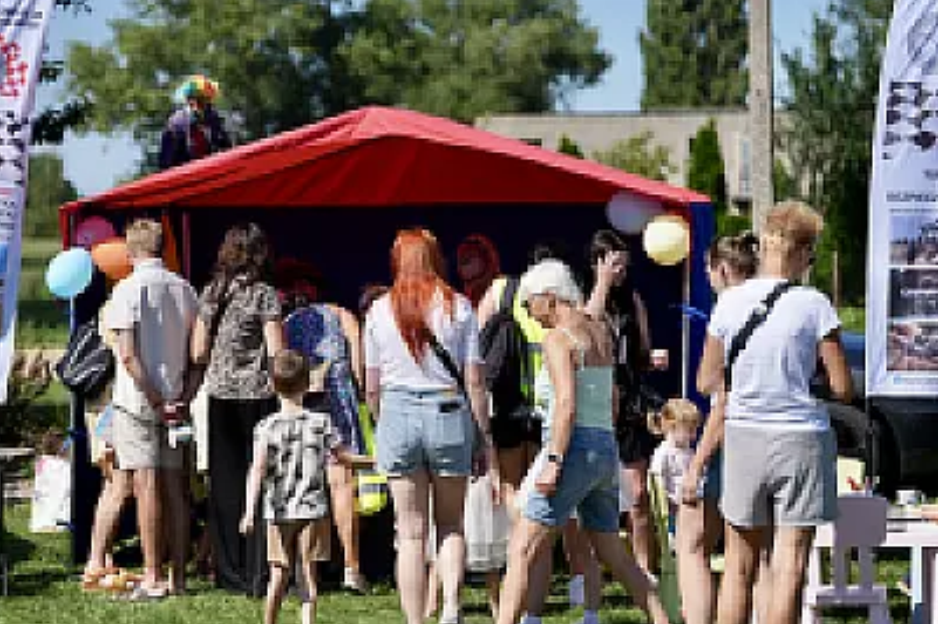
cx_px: 436
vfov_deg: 12.8
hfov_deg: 19.1
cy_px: 342
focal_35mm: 107
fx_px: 2786
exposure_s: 1/2500
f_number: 2.8
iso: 100
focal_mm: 95
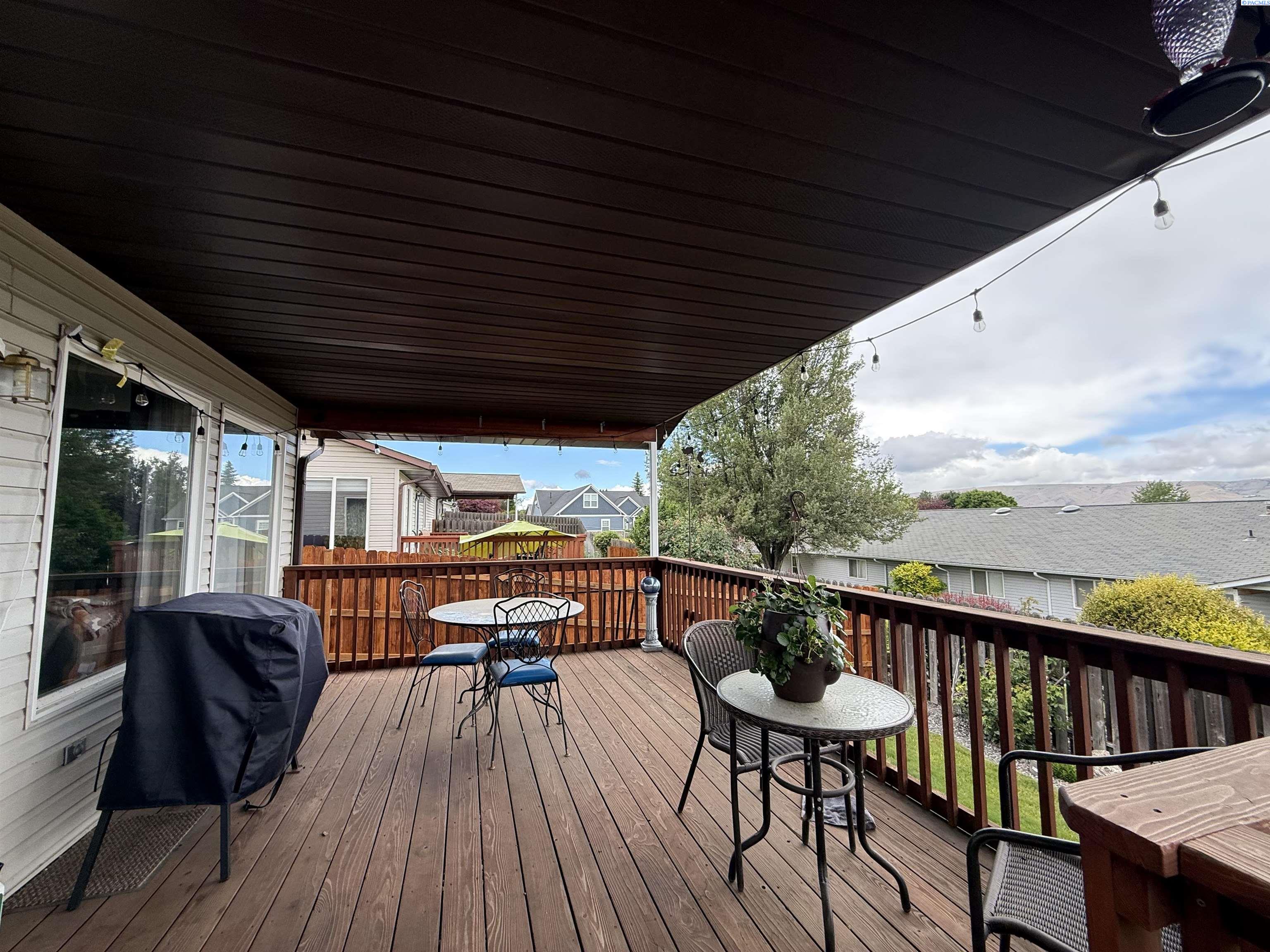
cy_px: 476
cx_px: 635
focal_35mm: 14
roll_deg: +0.7
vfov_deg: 85.7
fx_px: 514
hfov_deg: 102.1
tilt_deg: +5.5
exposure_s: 1/353
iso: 64
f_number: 2.2
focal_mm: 2.22
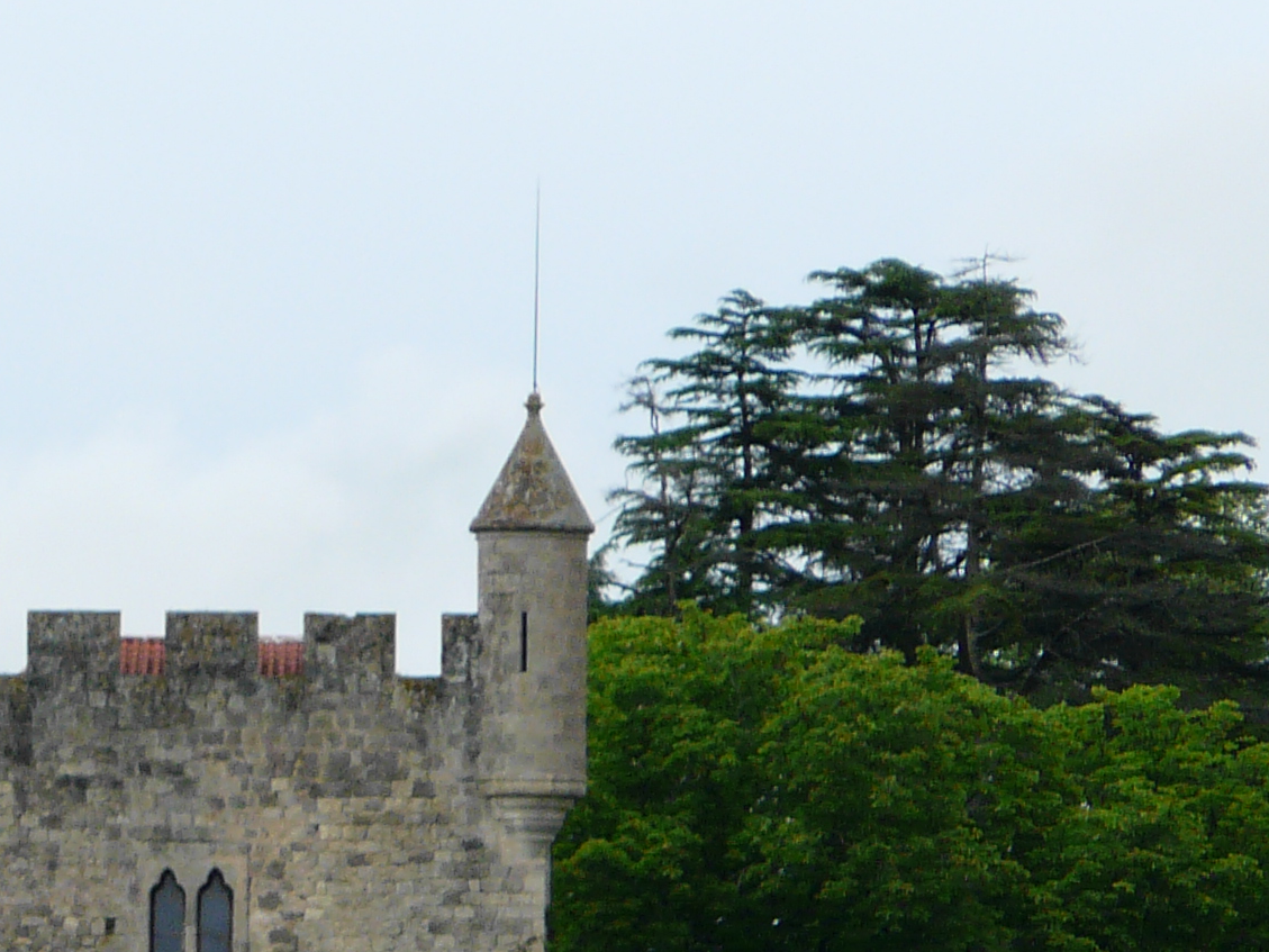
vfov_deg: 1.7
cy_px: 1130
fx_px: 32227
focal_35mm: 879
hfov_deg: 2.3
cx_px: -318
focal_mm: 49.9
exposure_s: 1/250
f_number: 4.5
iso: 100
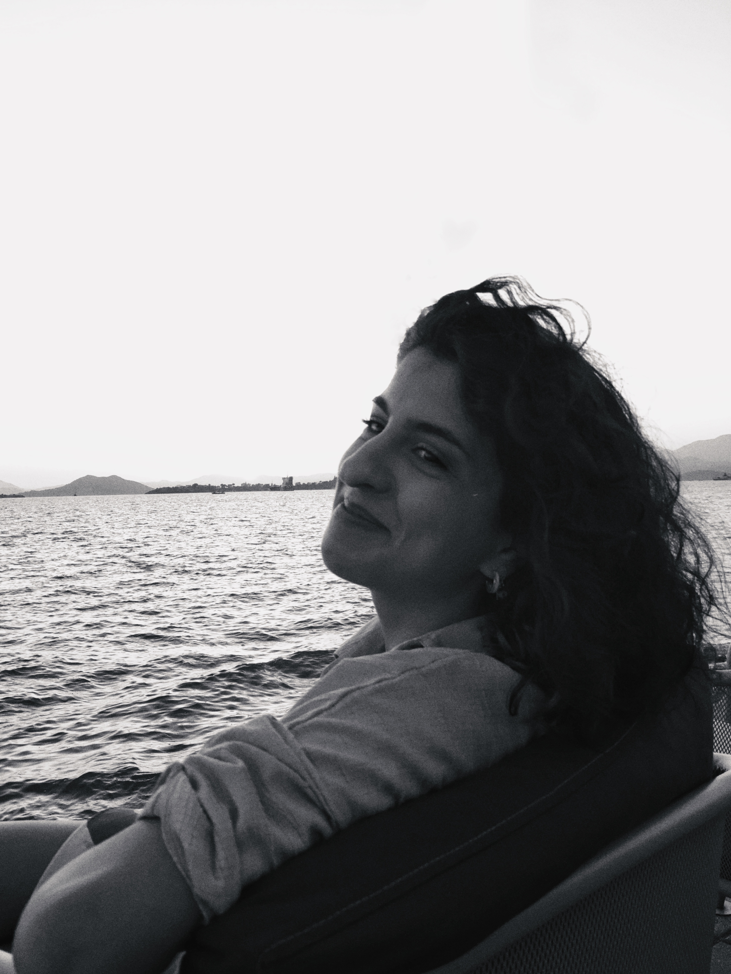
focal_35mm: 30
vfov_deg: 60.0
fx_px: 845
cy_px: 491
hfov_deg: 46.8
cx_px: 359
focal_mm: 4.15
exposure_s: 1/100
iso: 32
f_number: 2.2
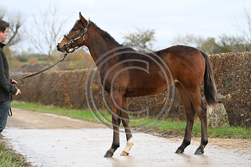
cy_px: 84
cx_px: 126
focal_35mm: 122
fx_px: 851
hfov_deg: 16.8
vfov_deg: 11.2
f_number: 4
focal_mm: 122
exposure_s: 1/1000
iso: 1000
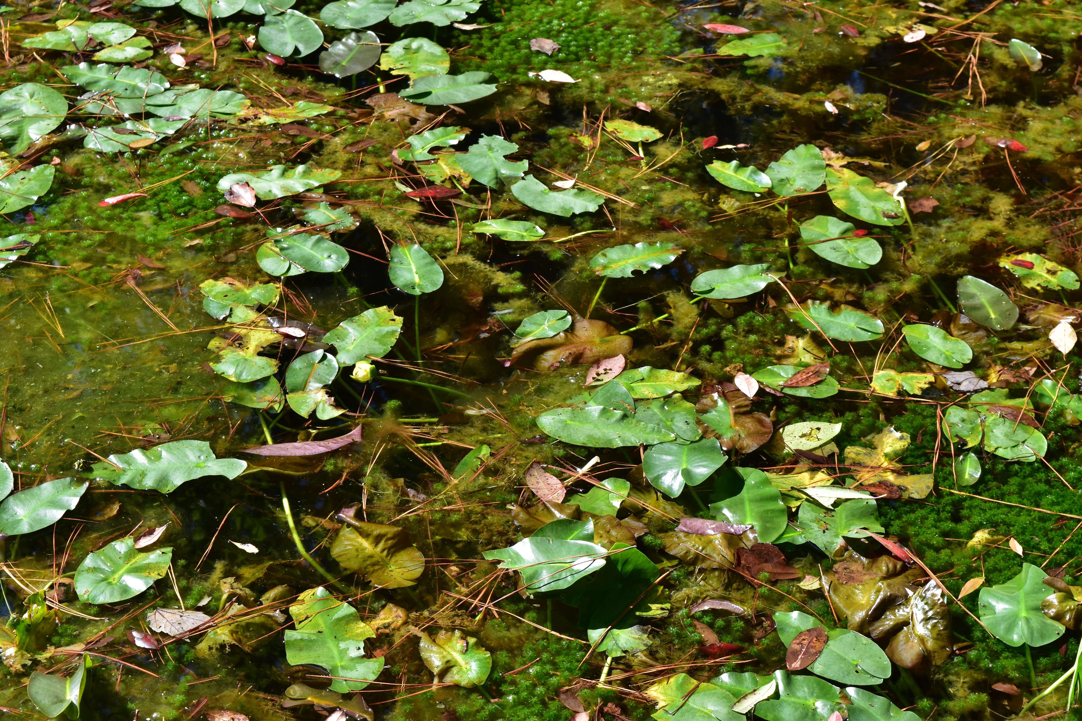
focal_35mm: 82
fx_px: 2479
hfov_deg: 24.6
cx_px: 541
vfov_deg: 16.6
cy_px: 360
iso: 400
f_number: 10
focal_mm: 55
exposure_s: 1/250
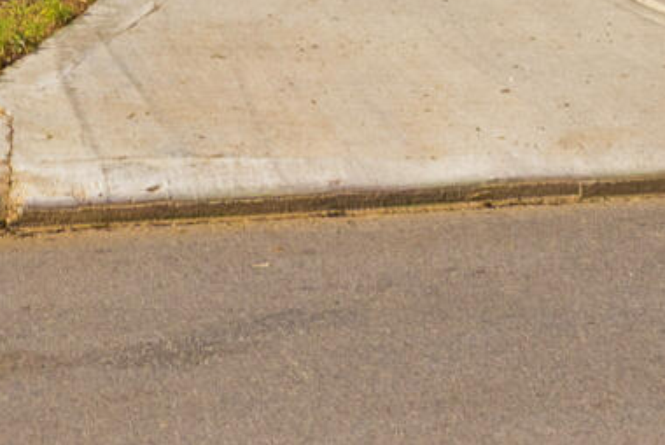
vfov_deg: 4.6
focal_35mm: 276
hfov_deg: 7.3
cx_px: -301
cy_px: -1275
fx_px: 5102
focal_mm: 35
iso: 320
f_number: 7.1
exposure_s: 1/1000
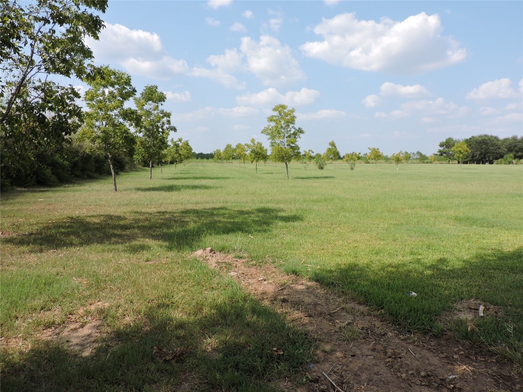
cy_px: 196
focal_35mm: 24
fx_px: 363
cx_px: 262
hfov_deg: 71.6
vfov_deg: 56.8
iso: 100
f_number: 3
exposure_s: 1/1000
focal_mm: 4.3
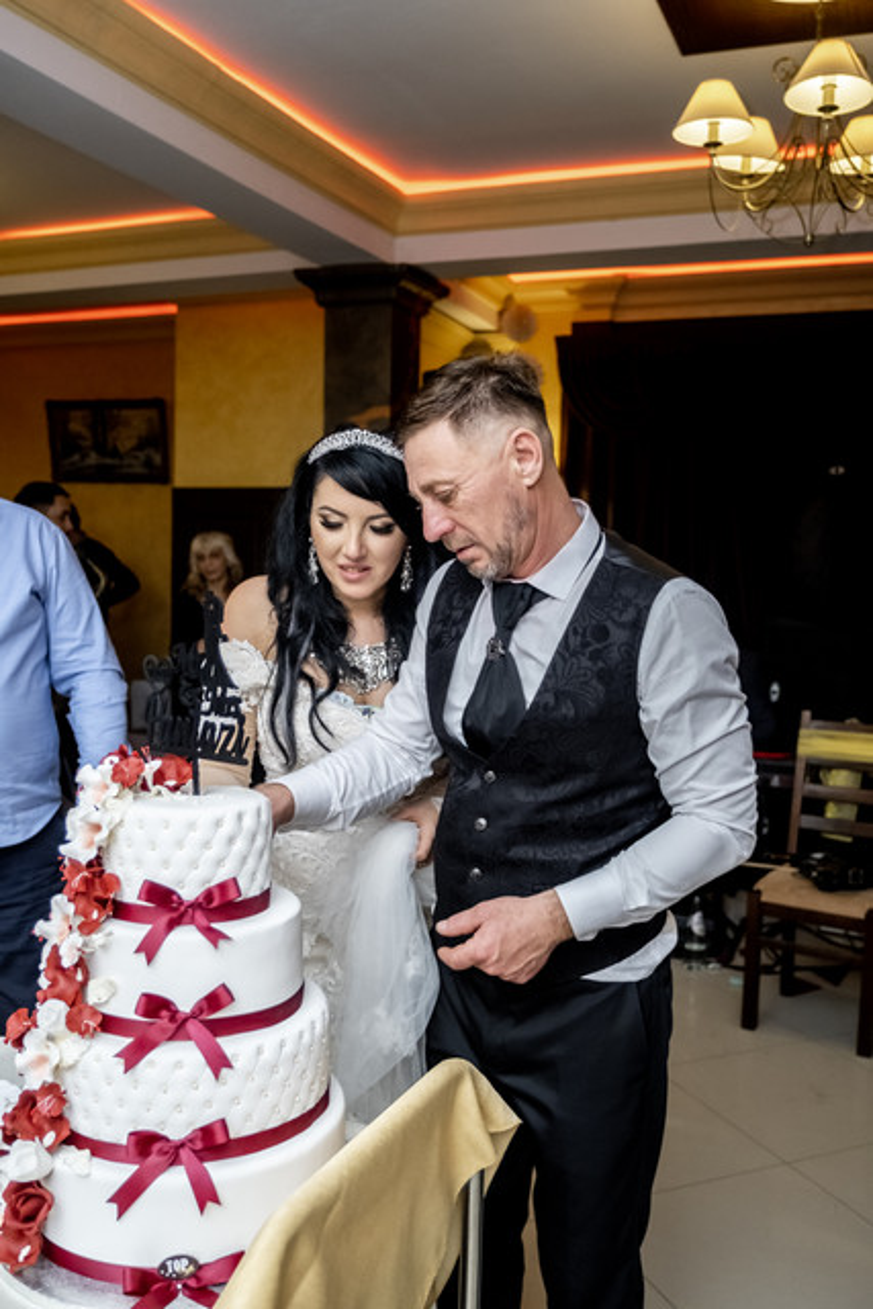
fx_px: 1200
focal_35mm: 33
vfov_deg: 57.2
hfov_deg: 40.0
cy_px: 654
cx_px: 436
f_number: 2.8
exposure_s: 1/125
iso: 1600
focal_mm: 22
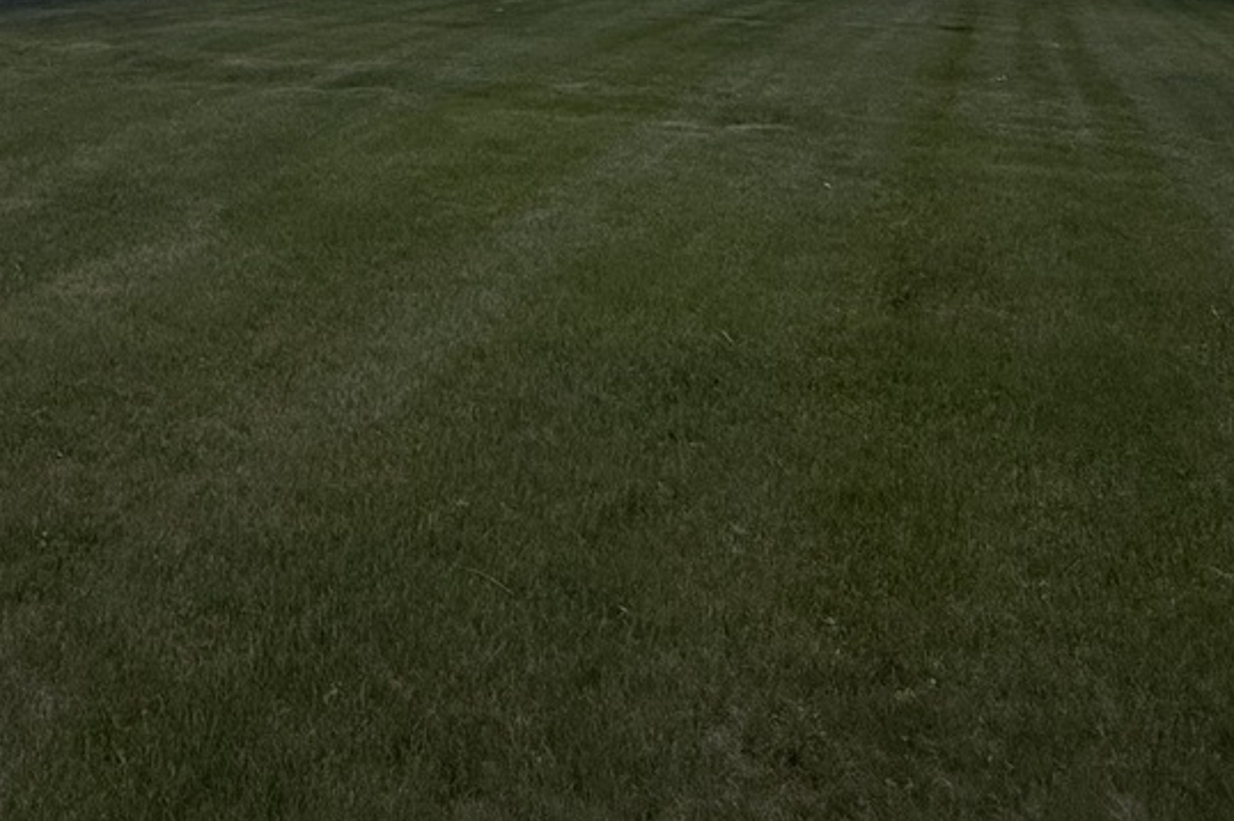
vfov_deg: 26.2
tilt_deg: +12.5
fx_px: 1336
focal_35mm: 39
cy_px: -374
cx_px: 280
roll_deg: -0.1
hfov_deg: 47.4
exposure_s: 1/6173
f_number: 2.2
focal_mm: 2.22
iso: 50
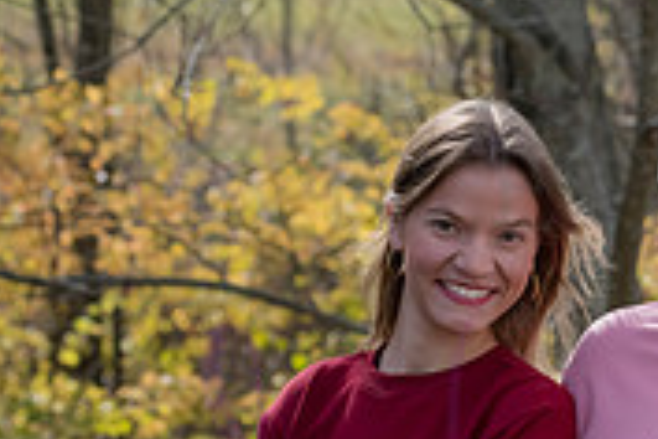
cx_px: 829
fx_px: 5519
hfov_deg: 6.8
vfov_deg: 4.5
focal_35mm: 302
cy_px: 370
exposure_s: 1/800
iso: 400
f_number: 6.3
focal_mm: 92
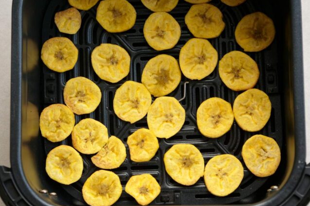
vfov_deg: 12.1
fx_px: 973
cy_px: 106
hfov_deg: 18.1
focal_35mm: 113
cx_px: 155
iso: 800
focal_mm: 54
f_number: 5
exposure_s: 1/125
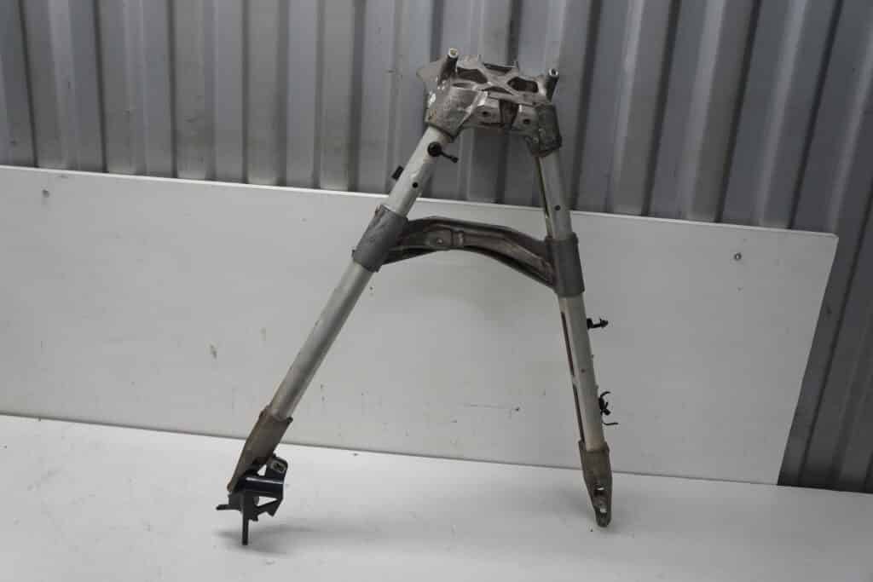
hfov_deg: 61.9
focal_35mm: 30
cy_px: 291
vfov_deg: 43.6
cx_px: 436
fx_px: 728
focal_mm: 20
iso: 250
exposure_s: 1/60
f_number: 5.6
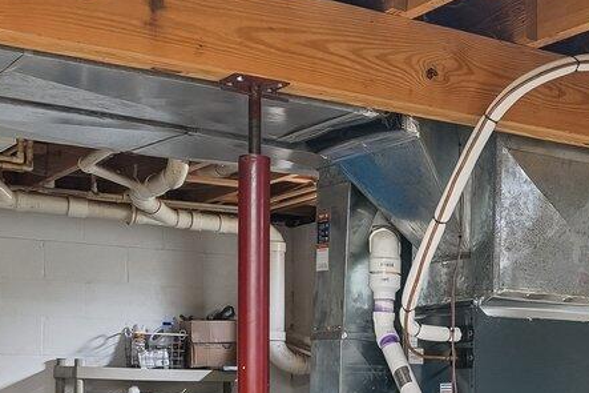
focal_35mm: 74
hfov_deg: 24.4
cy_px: 403
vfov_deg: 17.9
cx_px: 735
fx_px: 1210
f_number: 8
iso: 400
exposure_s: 1/15
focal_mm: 16
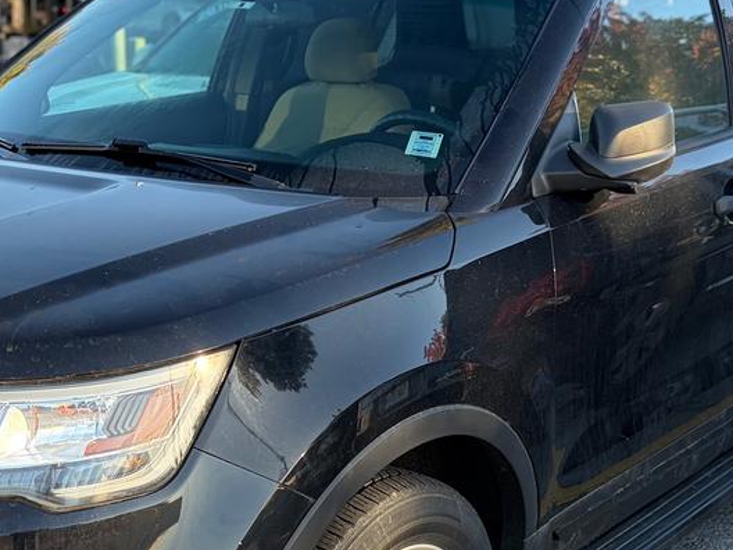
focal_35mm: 63
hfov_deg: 30.6
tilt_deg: -20.2
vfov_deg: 22.7
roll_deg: +0.8
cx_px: 267
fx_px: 1334
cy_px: 492
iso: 64
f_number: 1.6
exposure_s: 1/414
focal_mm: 5.96
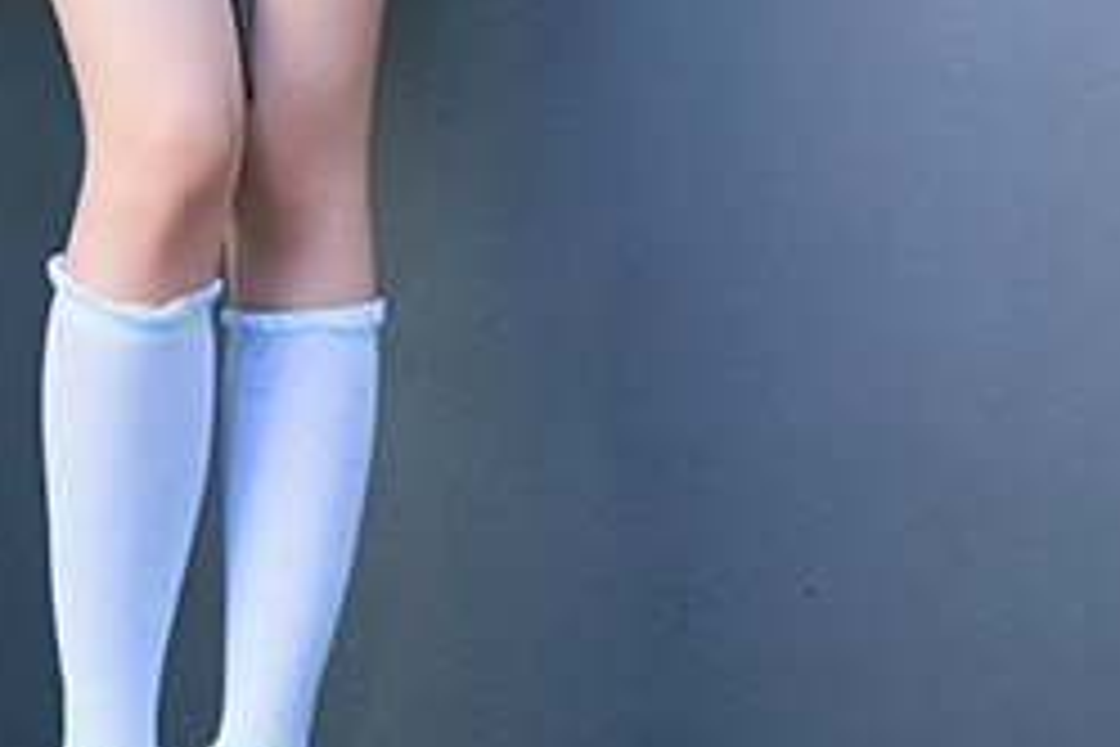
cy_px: -441
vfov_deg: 7.4
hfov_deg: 11.2
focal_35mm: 183
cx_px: 580
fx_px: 5693
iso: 250
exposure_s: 1/1000
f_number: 2
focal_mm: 38
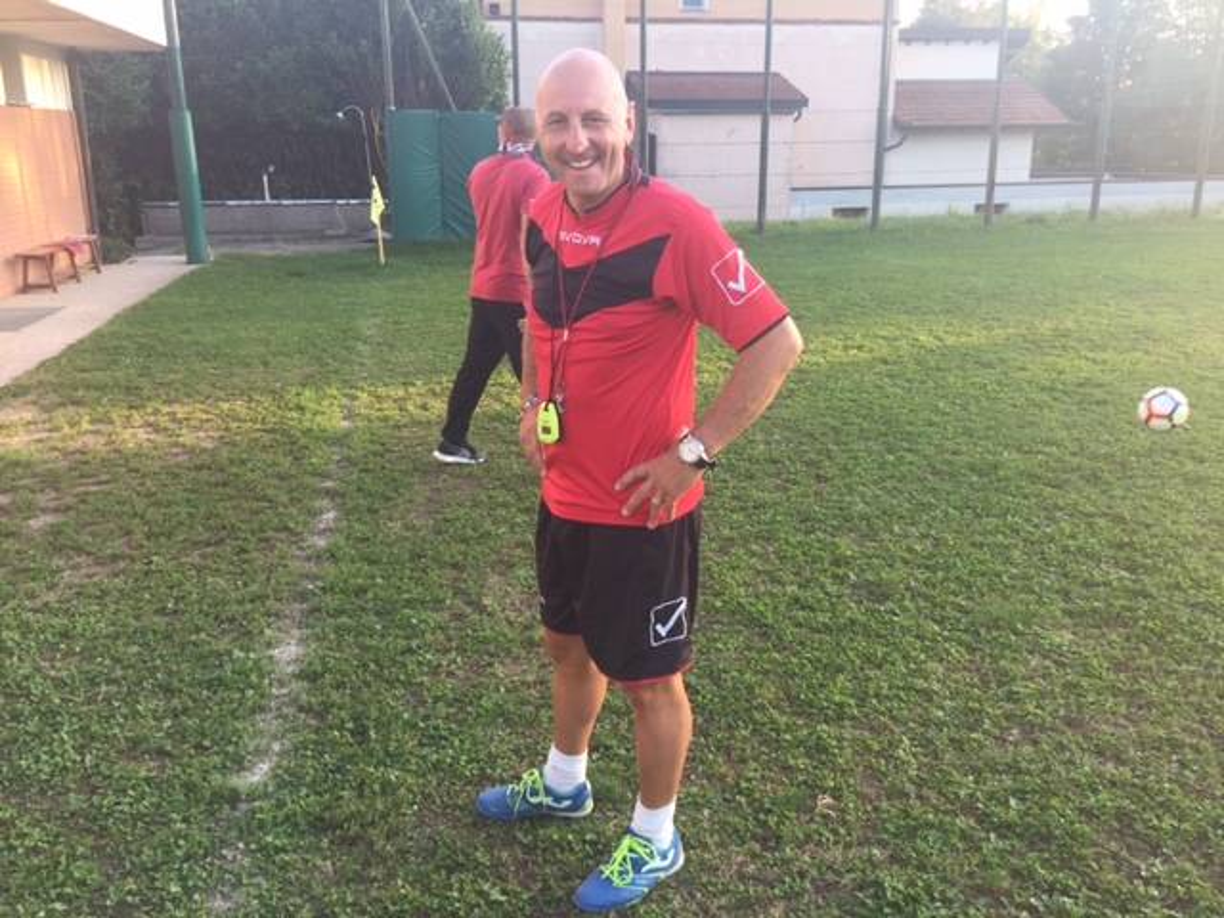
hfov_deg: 61.7
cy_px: 459
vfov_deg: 48.2
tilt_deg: -17.8
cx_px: 612
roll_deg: +1.5
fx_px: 1025
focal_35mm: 29
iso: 32
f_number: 2.2
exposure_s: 1/118
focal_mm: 4.15
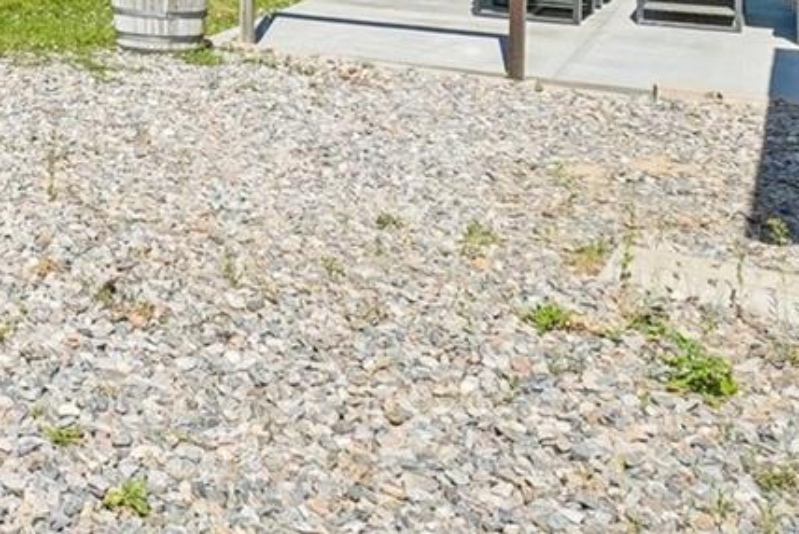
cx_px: -218
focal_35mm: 56
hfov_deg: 29.3
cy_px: -202
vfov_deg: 21.4
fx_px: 1244
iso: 400
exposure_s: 1/1000
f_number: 8
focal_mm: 10
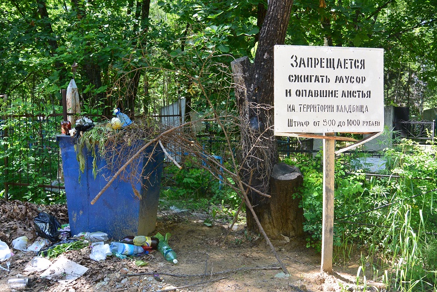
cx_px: 218
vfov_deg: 45.0
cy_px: 146
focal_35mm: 29
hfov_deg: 63.6
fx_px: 352
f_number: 4
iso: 200
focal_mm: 11
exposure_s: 1/200
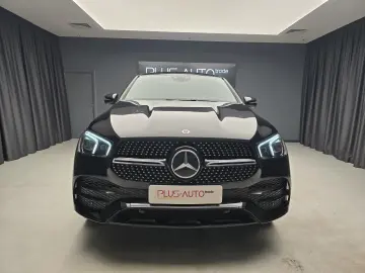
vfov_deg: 58.9
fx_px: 243
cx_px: 182
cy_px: 136
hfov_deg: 73.9
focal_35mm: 23
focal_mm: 6.3
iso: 40
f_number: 1.7
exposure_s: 1/58.1
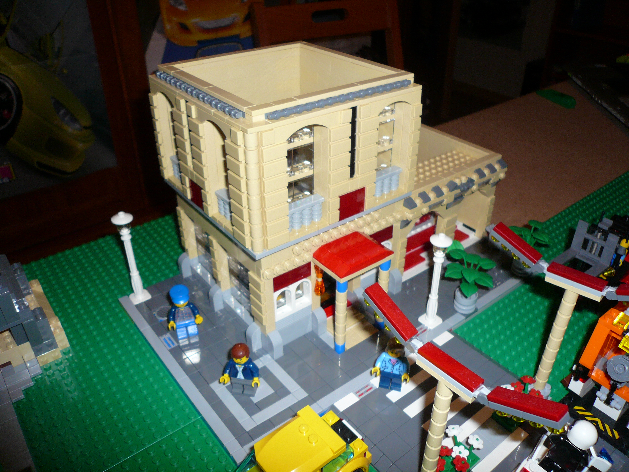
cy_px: 236
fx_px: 509
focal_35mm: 28
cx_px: 314
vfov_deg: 49.7
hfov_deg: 63.4
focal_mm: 4.6
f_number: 2.8
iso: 100
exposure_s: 1/30
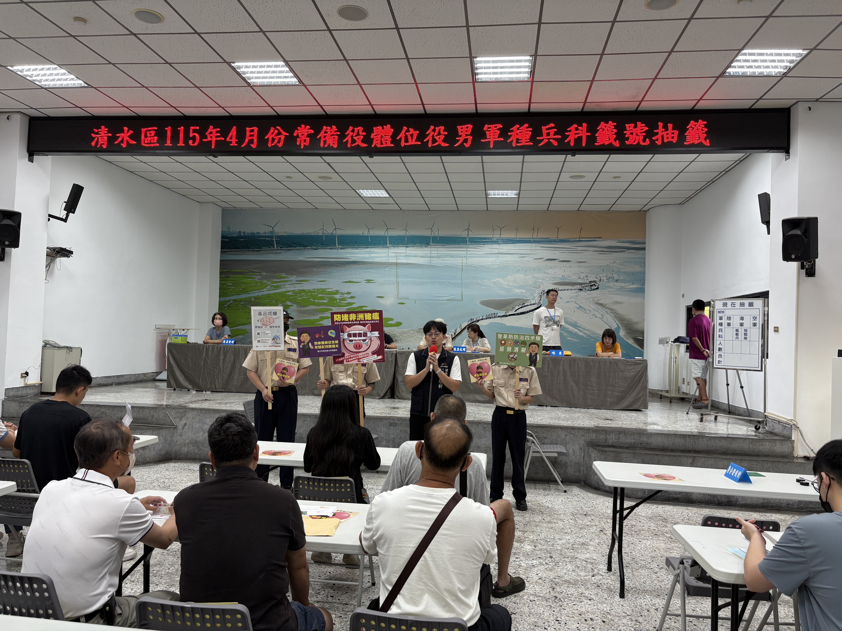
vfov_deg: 53.1
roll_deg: -1.5
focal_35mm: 26
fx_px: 632
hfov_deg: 67.3
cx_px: 421
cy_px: 316
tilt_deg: +2.3
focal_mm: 5.96
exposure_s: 1/80
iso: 100
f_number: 1.6
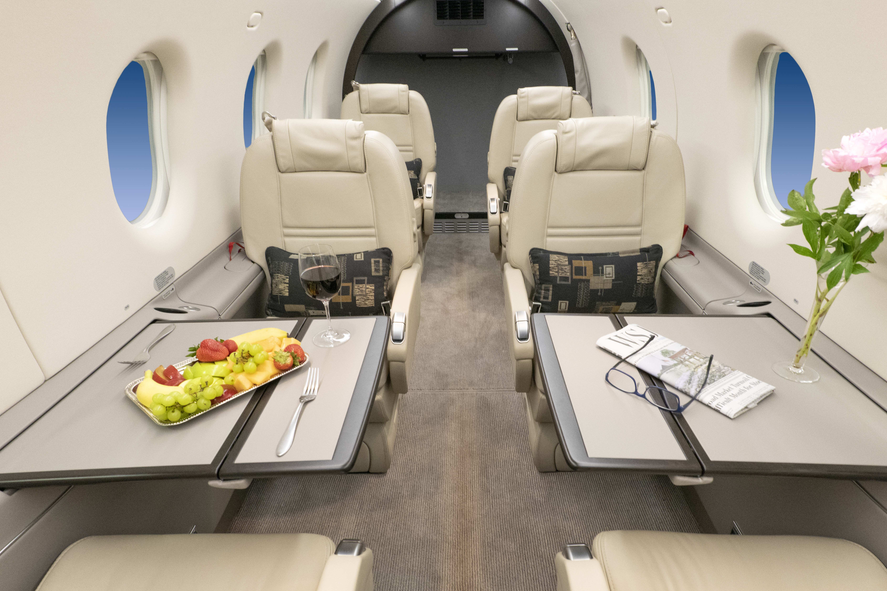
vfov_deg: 57.0
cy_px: 338
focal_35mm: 22
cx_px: 458
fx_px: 542
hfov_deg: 78.6
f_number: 9
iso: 2000
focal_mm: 18
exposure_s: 1/50
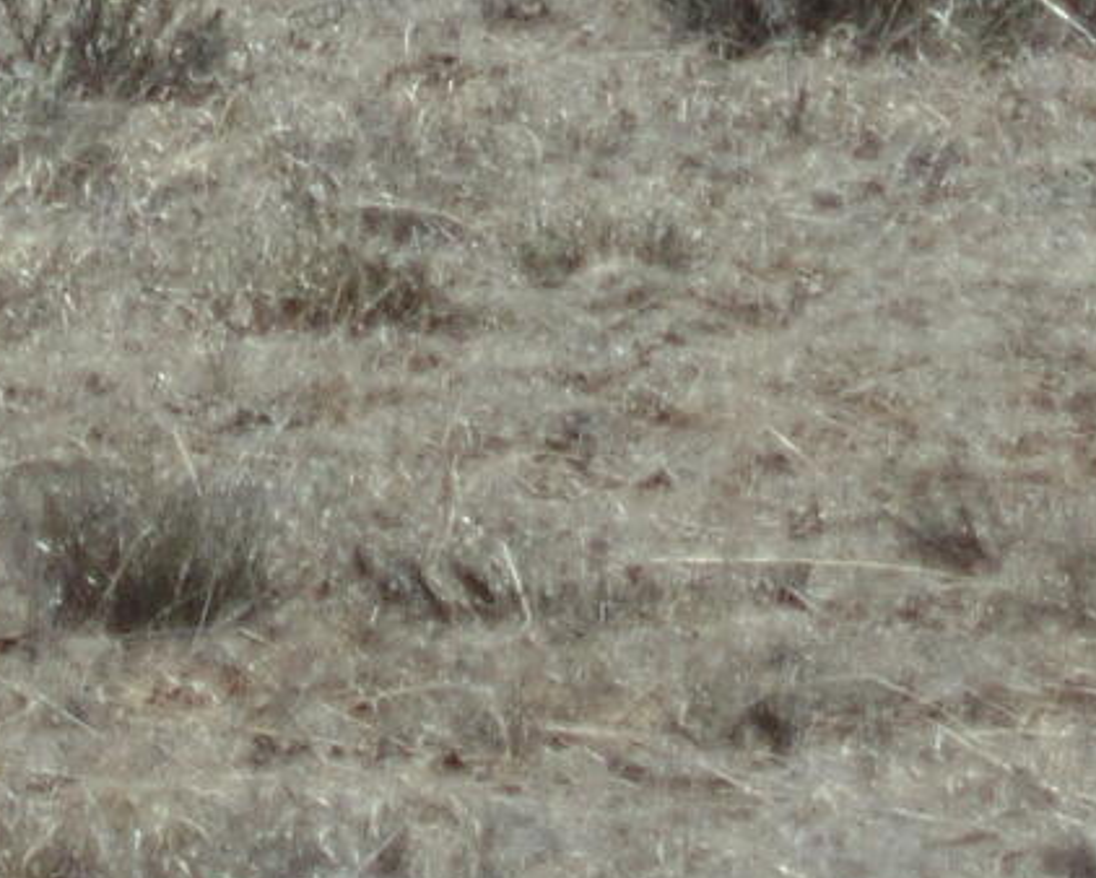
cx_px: -379
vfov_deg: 1.0
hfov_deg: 1.3
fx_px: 48808
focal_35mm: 1504
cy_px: -1818
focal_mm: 38.6
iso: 80
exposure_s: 1/500
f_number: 4.8
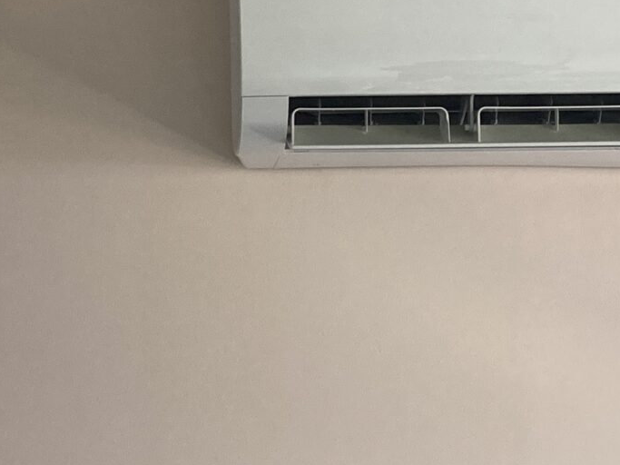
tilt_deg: +11.5
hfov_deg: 18.7
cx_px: 208
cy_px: 104
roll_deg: -0.3
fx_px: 1880
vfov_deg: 14.0
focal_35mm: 105
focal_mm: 3.99
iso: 160
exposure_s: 1/60
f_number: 1.8
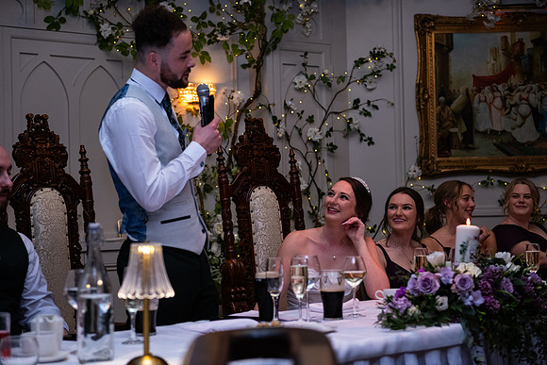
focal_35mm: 66
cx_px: 274
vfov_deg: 20.6
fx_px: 1003
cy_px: 182
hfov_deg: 30.5
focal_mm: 66
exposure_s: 1/160
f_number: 3.5
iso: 1000
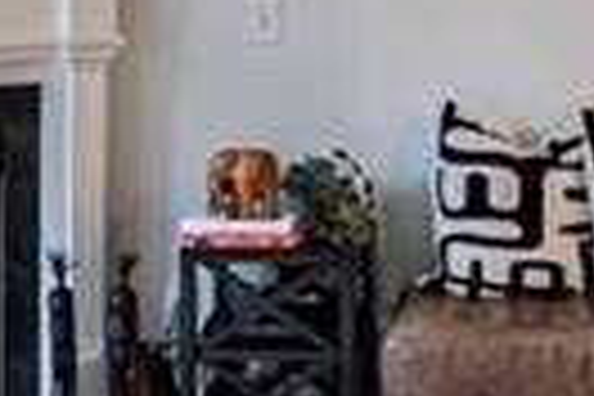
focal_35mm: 116
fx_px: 1914
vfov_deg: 11.8
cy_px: 140
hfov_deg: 17.6
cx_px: 315
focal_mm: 10
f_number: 8
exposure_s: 1/3
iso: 200
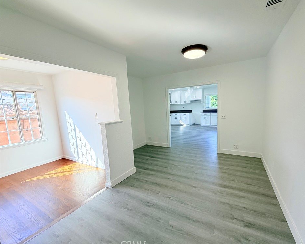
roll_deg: +2.0
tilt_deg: -5.9
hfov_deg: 96.6
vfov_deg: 84.0
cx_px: 166
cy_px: 123
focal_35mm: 15
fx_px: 135
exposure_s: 1/120
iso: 100
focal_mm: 2.22
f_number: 2.2
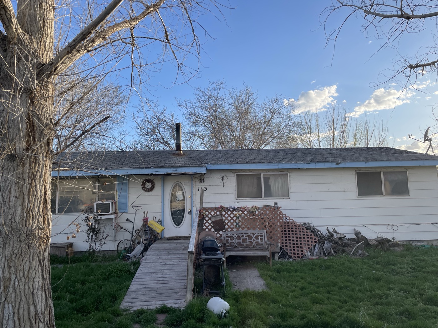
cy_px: 164
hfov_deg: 67.3
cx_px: 219
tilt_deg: +4.3
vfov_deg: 53.1
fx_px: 329
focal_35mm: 26
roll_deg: +1.3
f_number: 1.6
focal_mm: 4.2
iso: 32
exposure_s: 1/1618
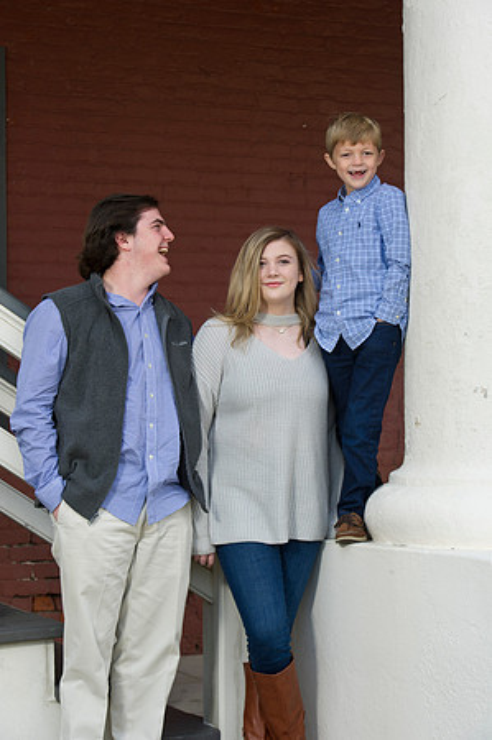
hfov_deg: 15.2
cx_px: 246
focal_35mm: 90
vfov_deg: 22.6
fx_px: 1849
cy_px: 370
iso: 160
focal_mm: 90
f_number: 6.3
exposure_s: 1/100
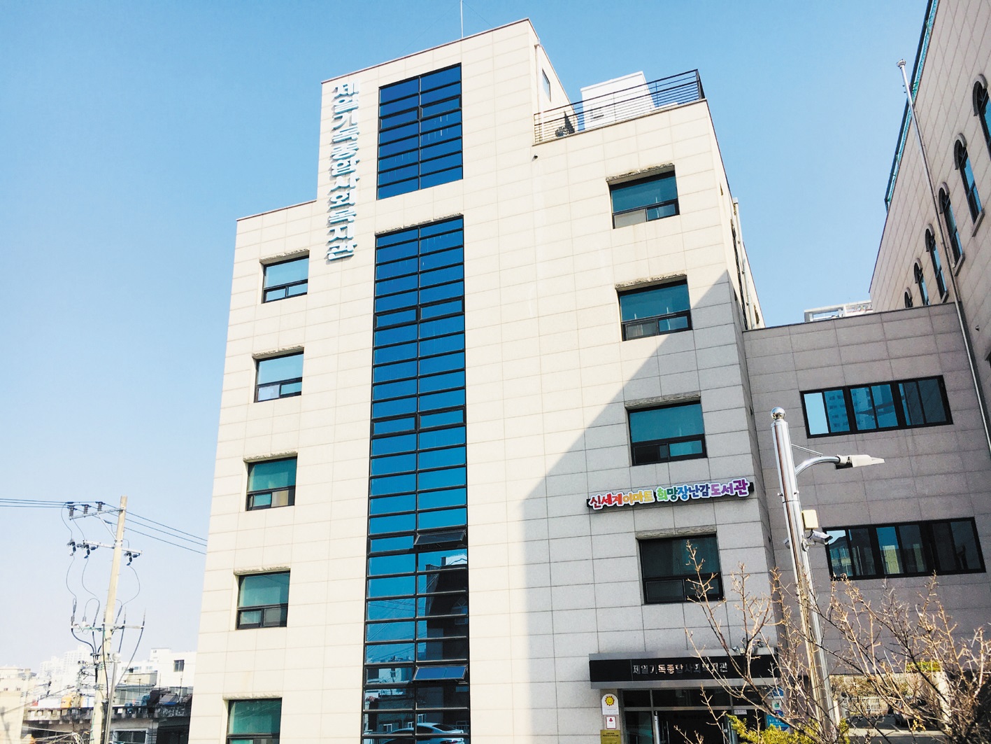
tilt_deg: +19.8
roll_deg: +1.4
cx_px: 496
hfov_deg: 61.7
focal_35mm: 29
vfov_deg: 48.2
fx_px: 830
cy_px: 372
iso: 25
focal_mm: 4.15
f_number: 2.2
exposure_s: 1/1451
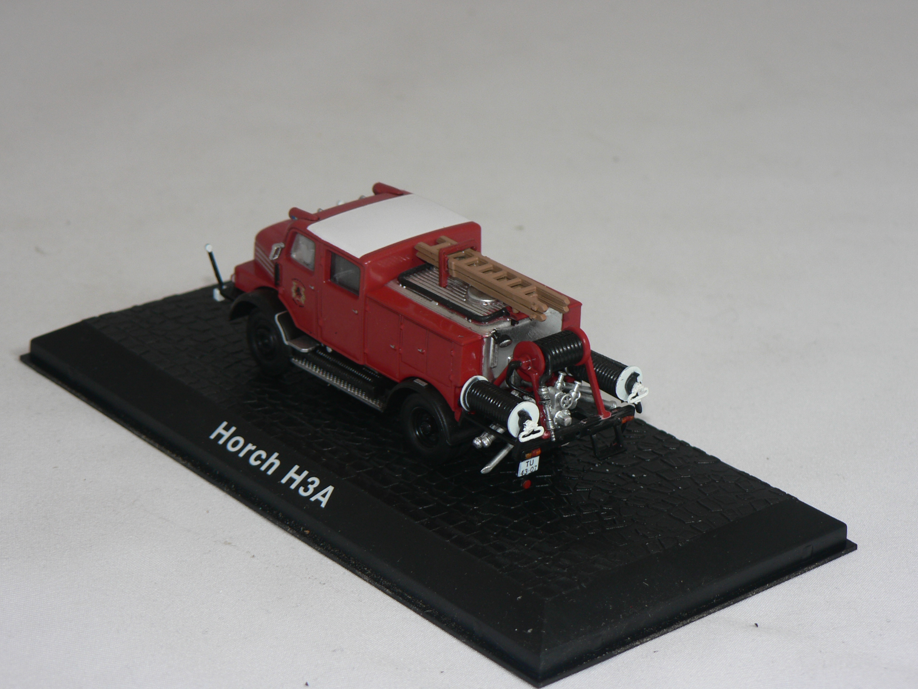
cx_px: 459
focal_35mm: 95
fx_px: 2519
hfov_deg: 20.7
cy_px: 344
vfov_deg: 15.6
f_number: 3.2
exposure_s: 1/60
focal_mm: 15.8
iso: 80
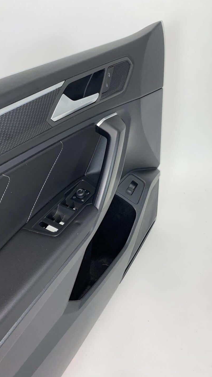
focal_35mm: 29
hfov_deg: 40.1
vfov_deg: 66.1
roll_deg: +3.6
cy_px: 187
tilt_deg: -37.4
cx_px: 97
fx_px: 290
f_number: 1.8
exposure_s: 1/100
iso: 100
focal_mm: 4.25
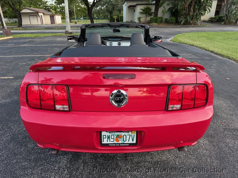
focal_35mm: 24
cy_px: 89
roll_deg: +0.4
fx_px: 165
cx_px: 119
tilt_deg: -23.0
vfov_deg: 56.8
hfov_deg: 71.6
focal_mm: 6.76
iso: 80
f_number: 1.78
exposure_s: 1/121
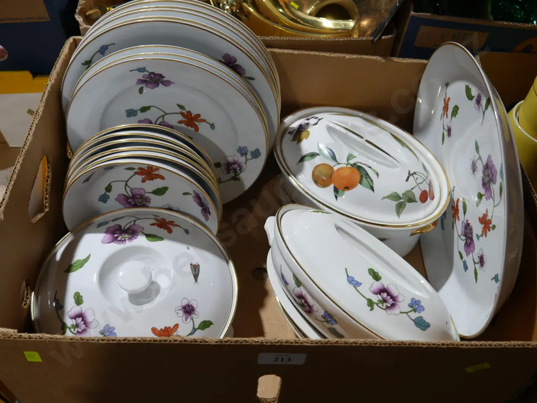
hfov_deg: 53.9
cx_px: 268
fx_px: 528
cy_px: 202
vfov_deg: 41.8
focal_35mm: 34
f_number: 4
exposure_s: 1/60
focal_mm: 17
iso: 200
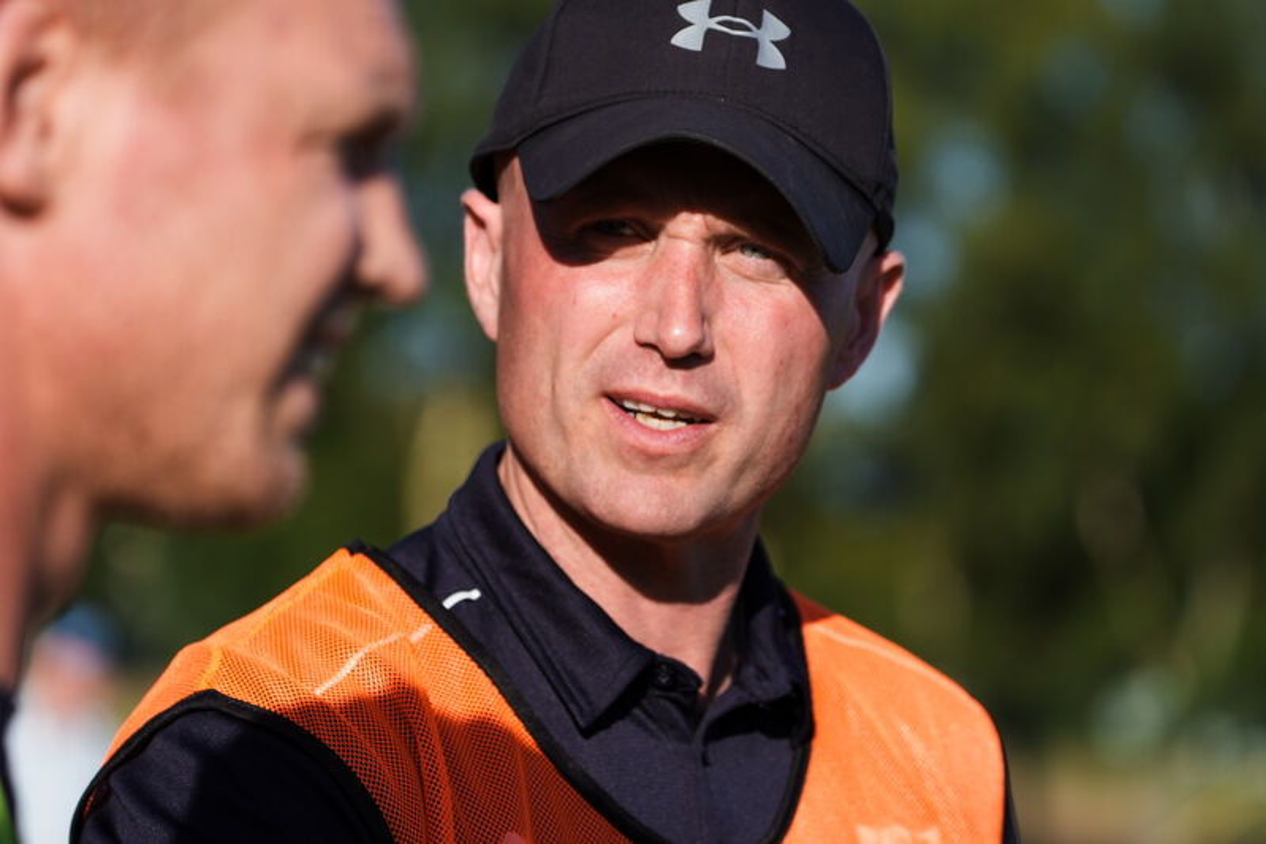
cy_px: 422
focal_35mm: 214
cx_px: 633
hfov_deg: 9.6
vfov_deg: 6.4
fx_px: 7524
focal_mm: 214
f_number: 6.3
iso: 250
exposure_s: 1/1000
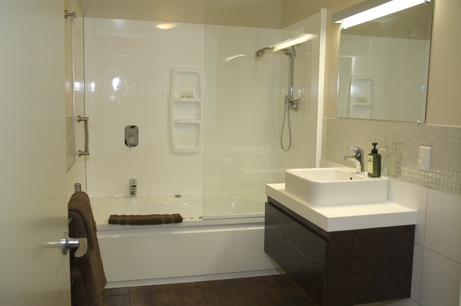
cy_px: 153
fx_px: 422
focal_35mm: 33
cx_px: 230
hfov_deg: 57.3
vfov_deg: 39.9
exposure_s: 1/20
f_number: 4.8
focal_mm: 22
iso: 200
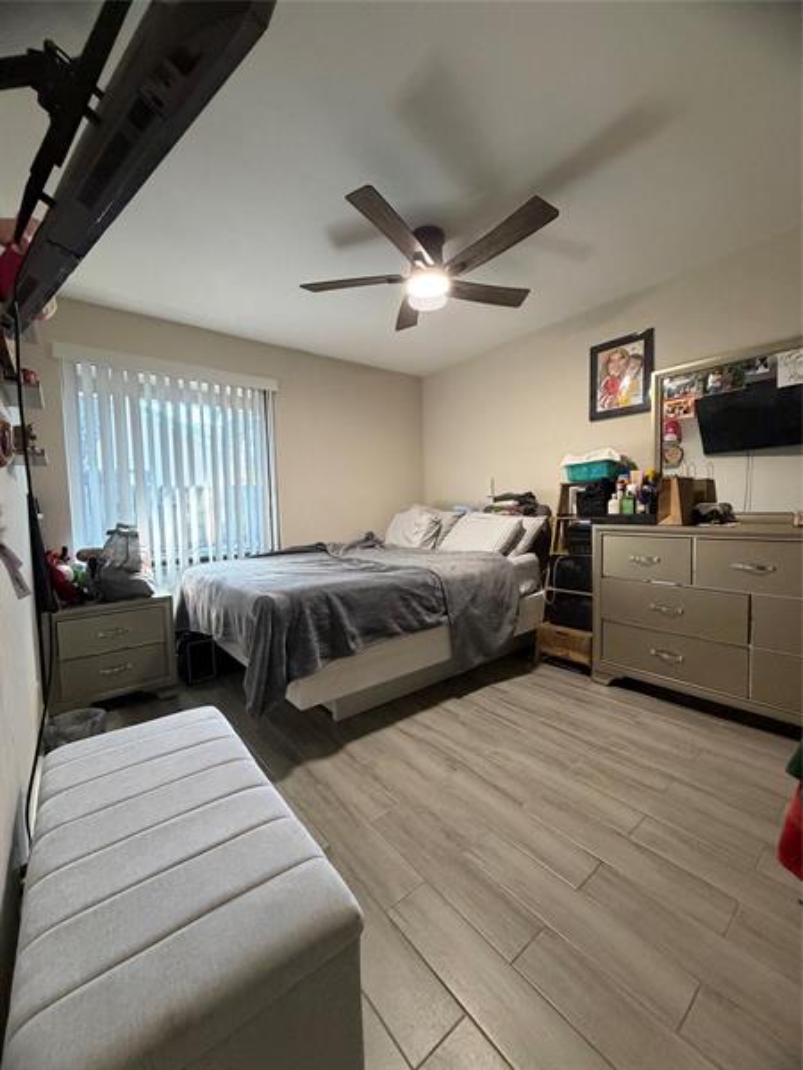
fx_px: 433
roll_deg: +1.4
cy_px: 535
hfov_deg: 85.7
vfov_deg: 102.1
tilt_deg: -2.9
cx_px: 402
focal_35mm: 14
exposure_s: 1/60
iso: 320
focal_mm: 2.22
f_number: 2.2
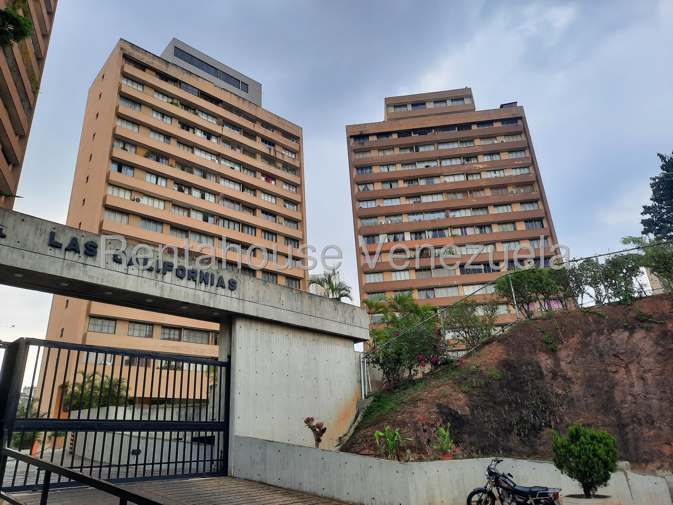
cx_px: 336
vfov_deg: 54.9
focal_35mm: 25
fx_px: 486
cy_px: 252
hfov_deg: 69.4
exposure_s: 1/120
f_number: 2
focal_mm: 4.6
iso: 32
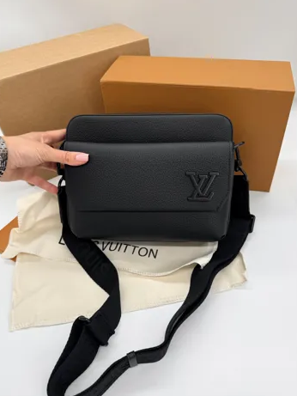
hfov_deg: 54.9
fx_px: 286
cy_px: 196
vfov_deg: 69.4
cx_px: 148
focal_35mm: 25
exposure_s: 1/440
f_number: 1.8
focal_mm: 6.76
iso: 80
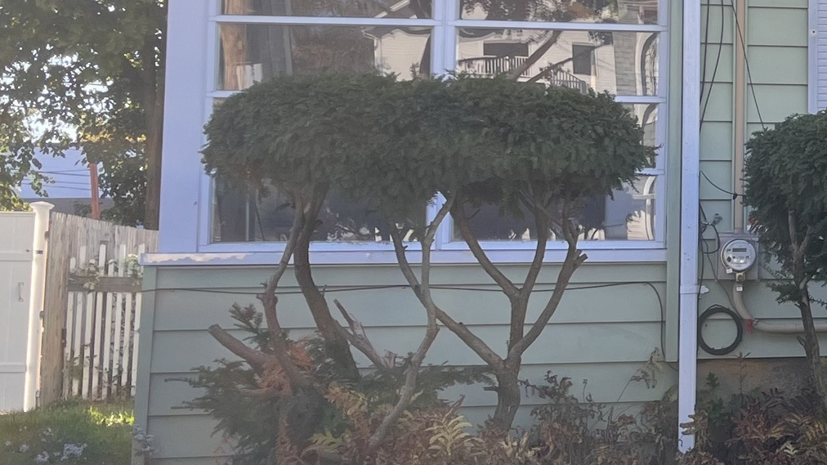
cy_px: 93
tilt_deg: +4.8
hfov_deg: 21.9
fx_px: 1886
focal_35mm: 86
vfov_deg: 14.0
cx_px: 1112
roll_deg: +0.2
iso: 50
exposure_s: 1/804
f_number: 1.6
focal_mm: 5.1
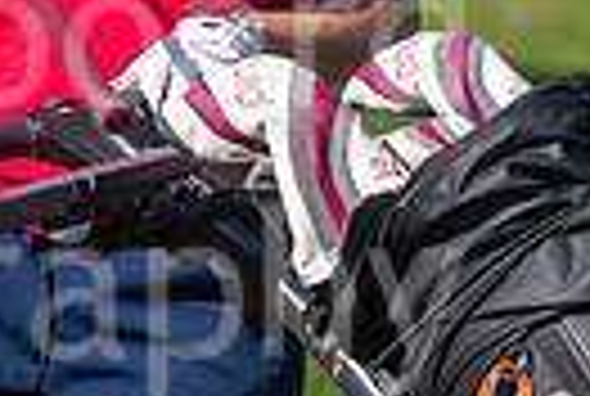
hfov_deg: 1.6
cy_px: 74
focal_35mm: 1325
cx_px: -108
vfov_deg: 1.0
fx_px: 21765
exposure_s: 1/3200
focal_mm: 300
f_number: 5
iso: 500
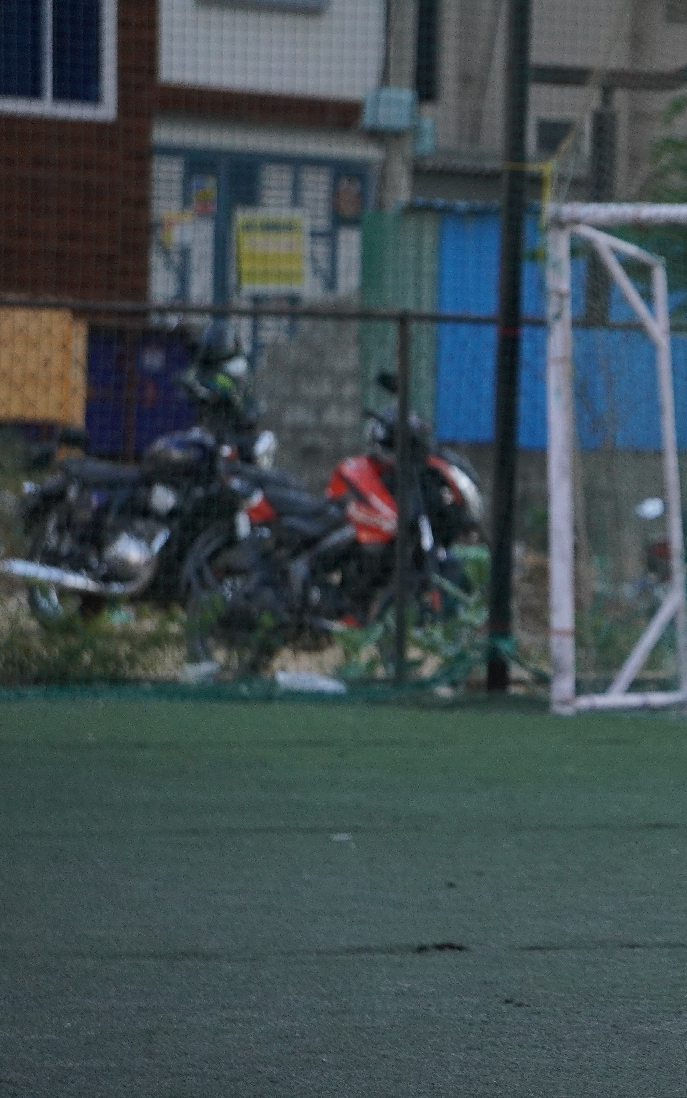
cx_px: 769
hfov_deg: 4.6
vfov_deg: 7.4
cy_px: 549
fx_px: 8470
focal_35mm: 283
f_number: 5.6
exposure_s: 1/1000
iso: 1000
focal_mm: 123
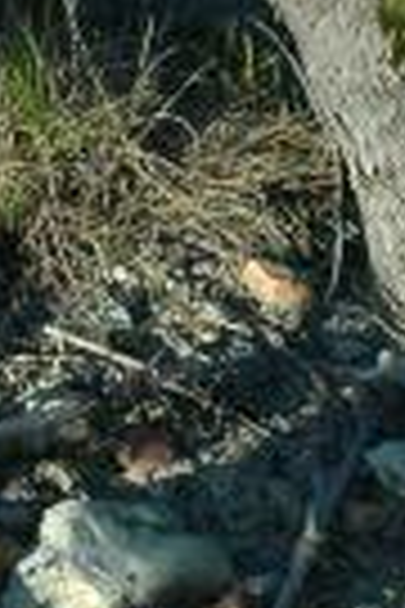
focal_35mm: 230
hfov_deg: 5.9
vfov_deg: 8.8
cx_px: 482
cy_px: 826
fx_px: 3881
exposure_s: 1/350
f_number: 11
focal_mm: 46
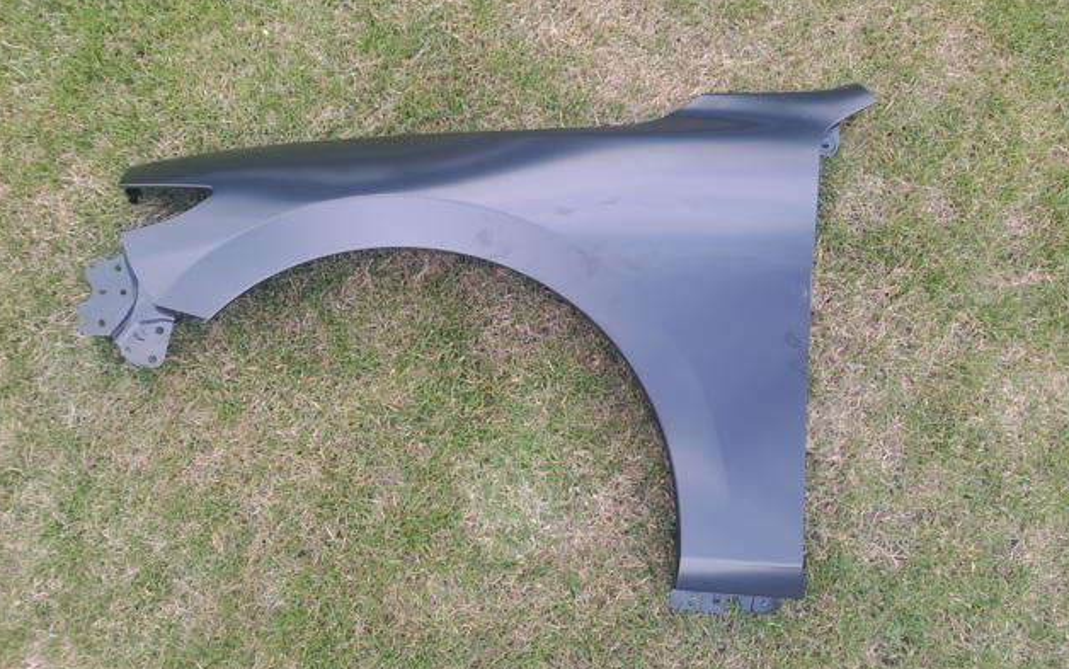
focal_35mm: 27
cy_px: 322
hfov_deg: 68.4
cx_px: 540
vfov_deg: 46.0
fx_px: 787
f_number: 1.8
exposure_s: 1/100
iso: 50
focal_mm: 4.65
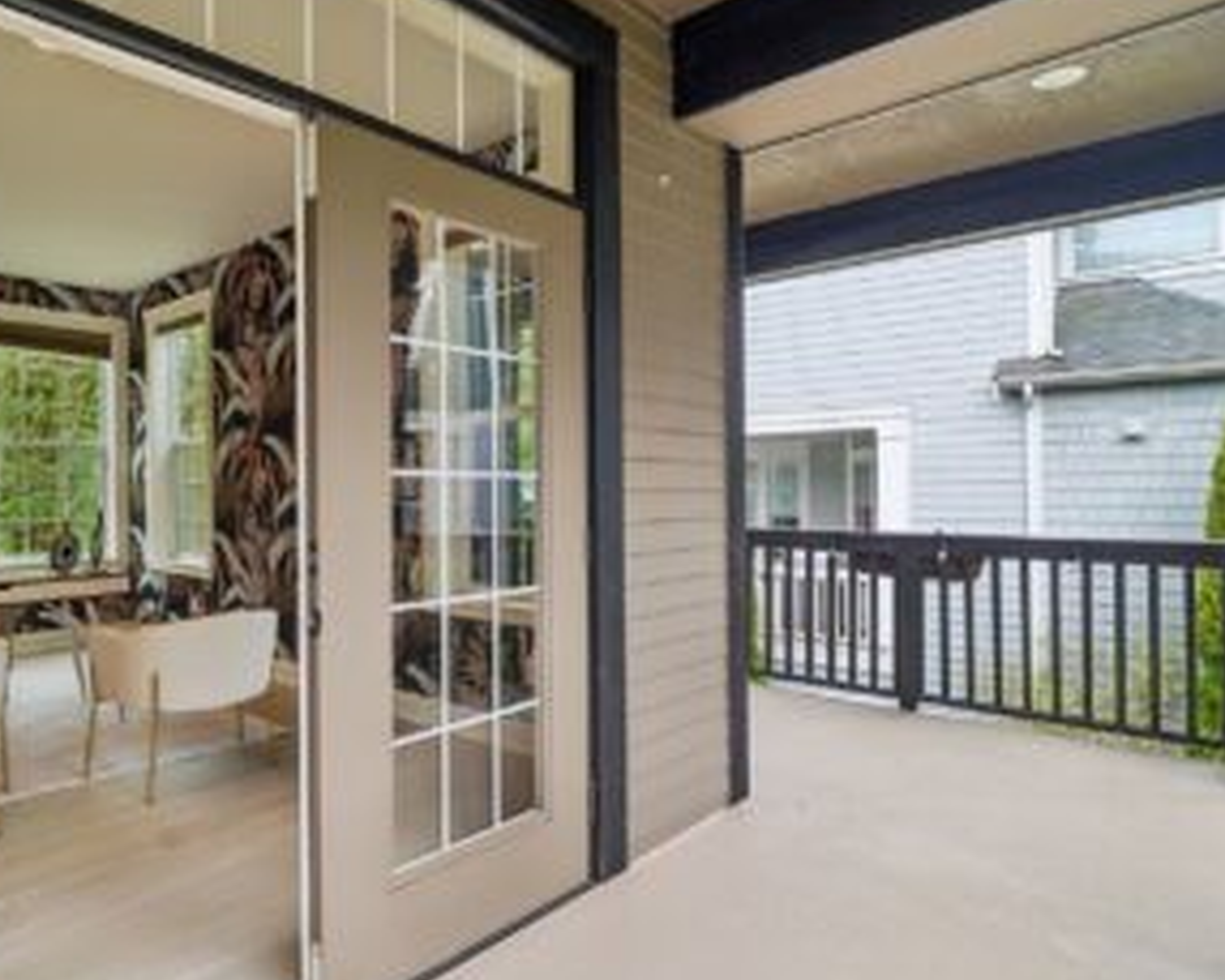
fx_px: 762
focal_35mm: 21
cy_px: 507
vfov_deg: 65.5
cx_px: 518
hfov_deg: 77.1
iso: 1600
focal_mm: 16
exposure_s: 1/80
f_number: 8
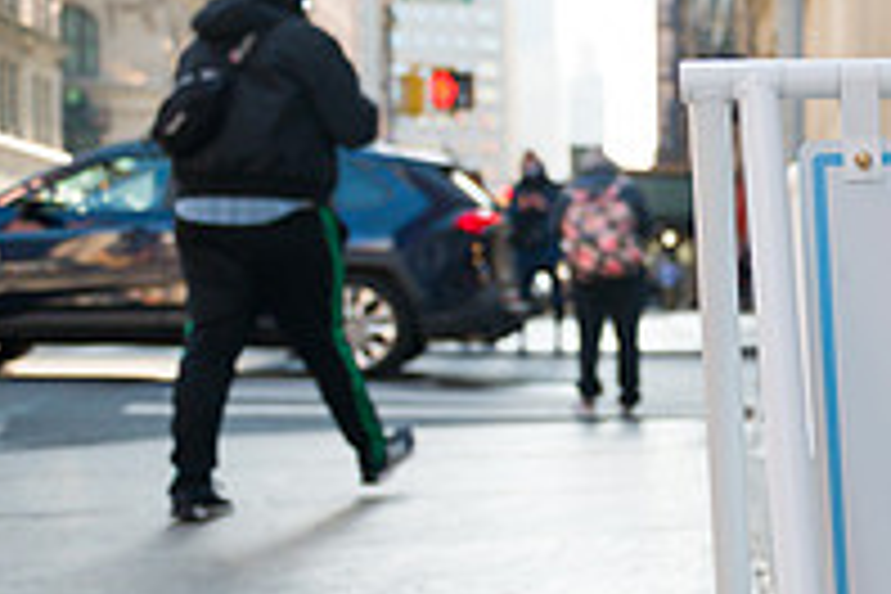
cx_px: 1224
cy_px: 392
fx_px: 1955
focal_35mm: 79
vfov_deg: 17.2
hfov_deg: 22.4
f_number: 3.5
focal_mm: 27
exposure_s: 1/1250
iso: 640
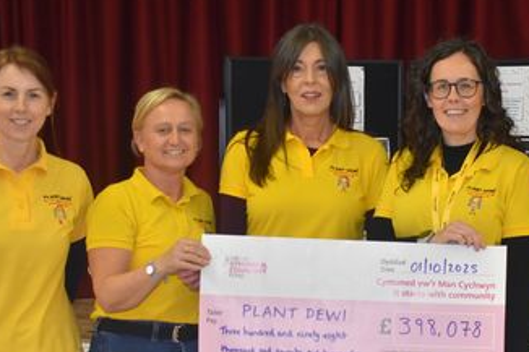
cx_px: 365
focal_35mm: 94
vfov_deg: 14.4
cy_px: 313
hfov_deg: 21.6
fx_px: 1381
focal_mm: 34
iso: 1250
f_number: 4.5
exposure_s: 1/125
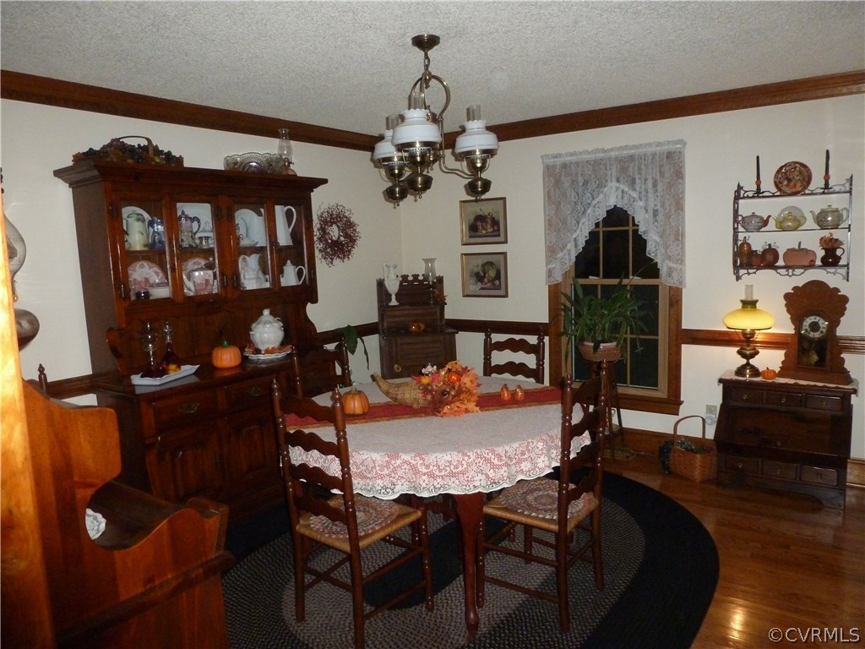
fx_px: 600
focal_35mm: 24
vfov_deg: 56.8
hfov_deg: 71.6
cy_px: 324
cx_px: 432
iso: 500
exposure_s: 1/60
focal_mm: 4.3
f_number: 3.3
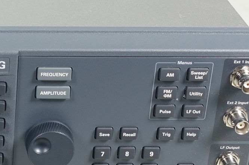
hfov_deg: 15.2
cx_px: -65
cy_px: 58
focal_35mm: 129
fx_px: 892
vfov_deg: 10.6
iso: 125
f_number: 4
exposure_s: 1/80
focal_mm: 15.52
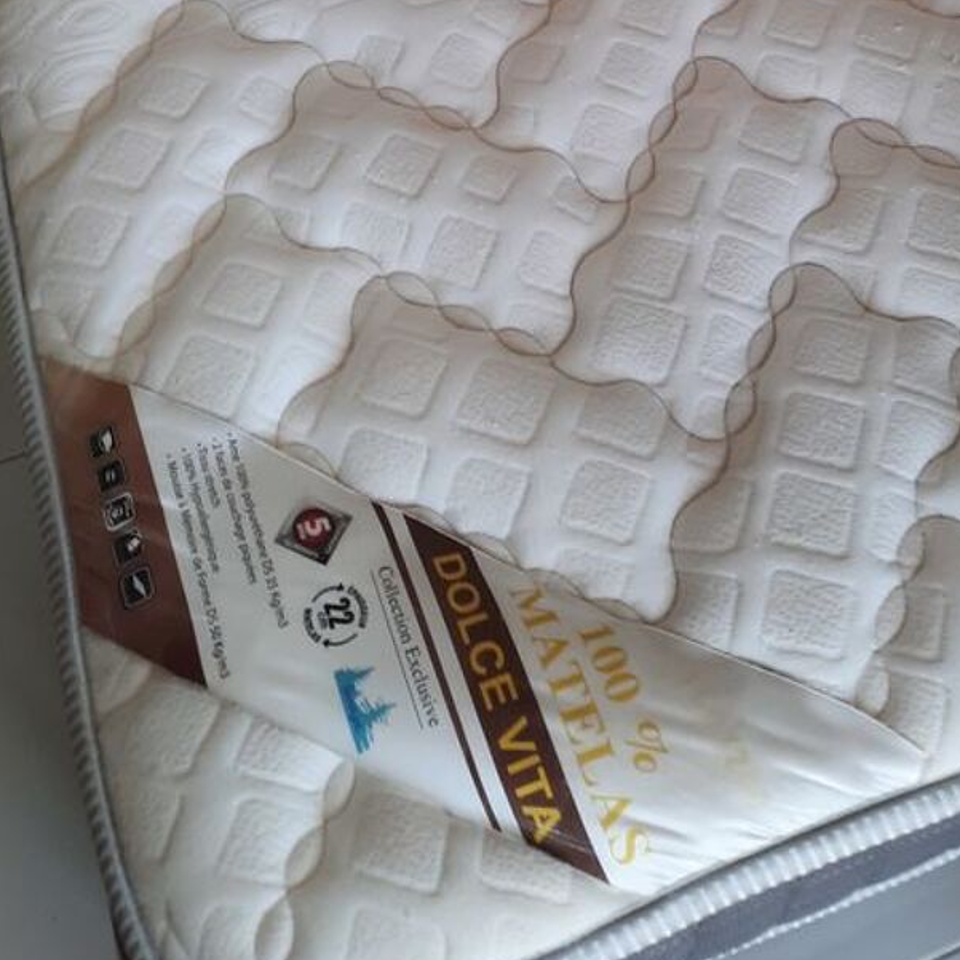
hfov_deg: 34.4
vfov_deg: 31.1
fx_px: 1537
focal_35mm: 49
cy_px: -76
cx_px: 617
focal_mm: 4.6
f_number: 2
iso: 80
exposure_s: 1/50
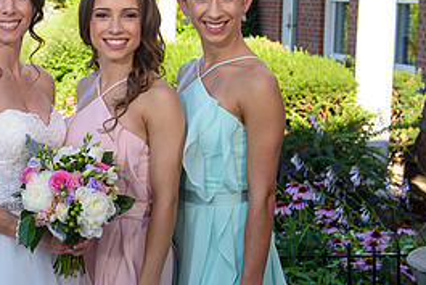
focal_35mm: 92
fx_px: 1089
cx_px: 3
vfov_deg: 14.9
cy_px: 109
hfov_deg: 21.4
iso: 200
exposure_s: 1/250
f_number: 4
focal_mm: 42
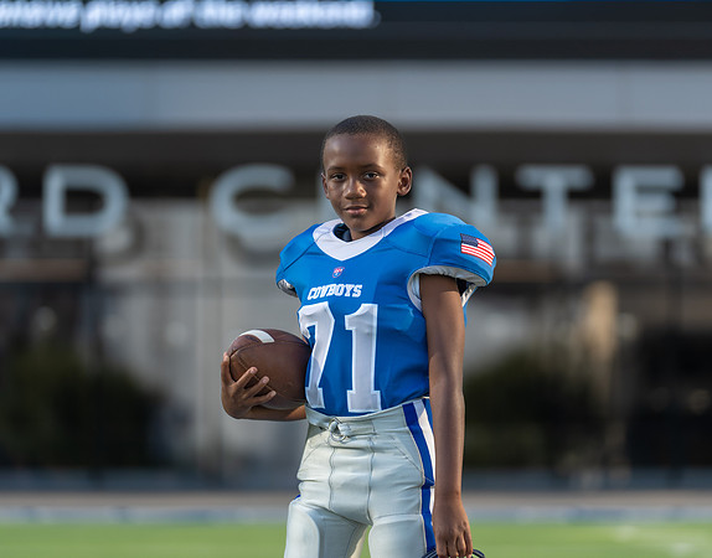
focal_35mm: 189
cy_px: 282
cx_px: 346
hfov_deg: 10.3
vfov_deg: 8.1
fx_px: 3942
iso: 100
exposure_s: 1/640
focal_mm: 147
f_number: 2.8
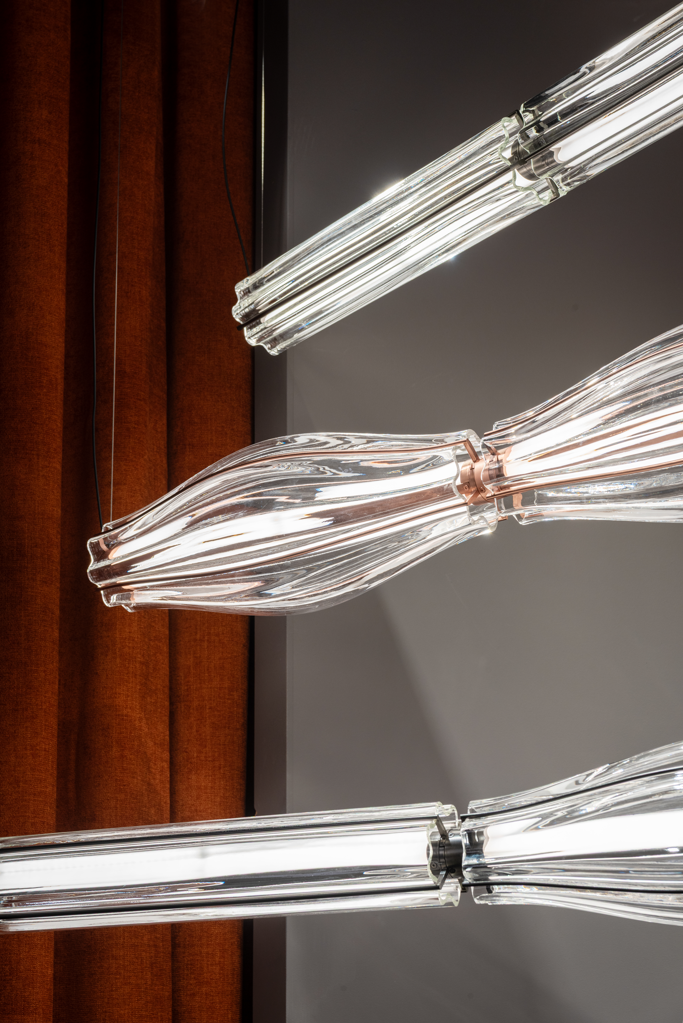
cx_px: 342
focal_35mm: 70
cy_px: 512
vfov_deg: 28.8
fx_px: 1991
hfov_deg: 19.5
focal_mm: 70
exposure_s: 1/13
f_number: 13
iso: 100
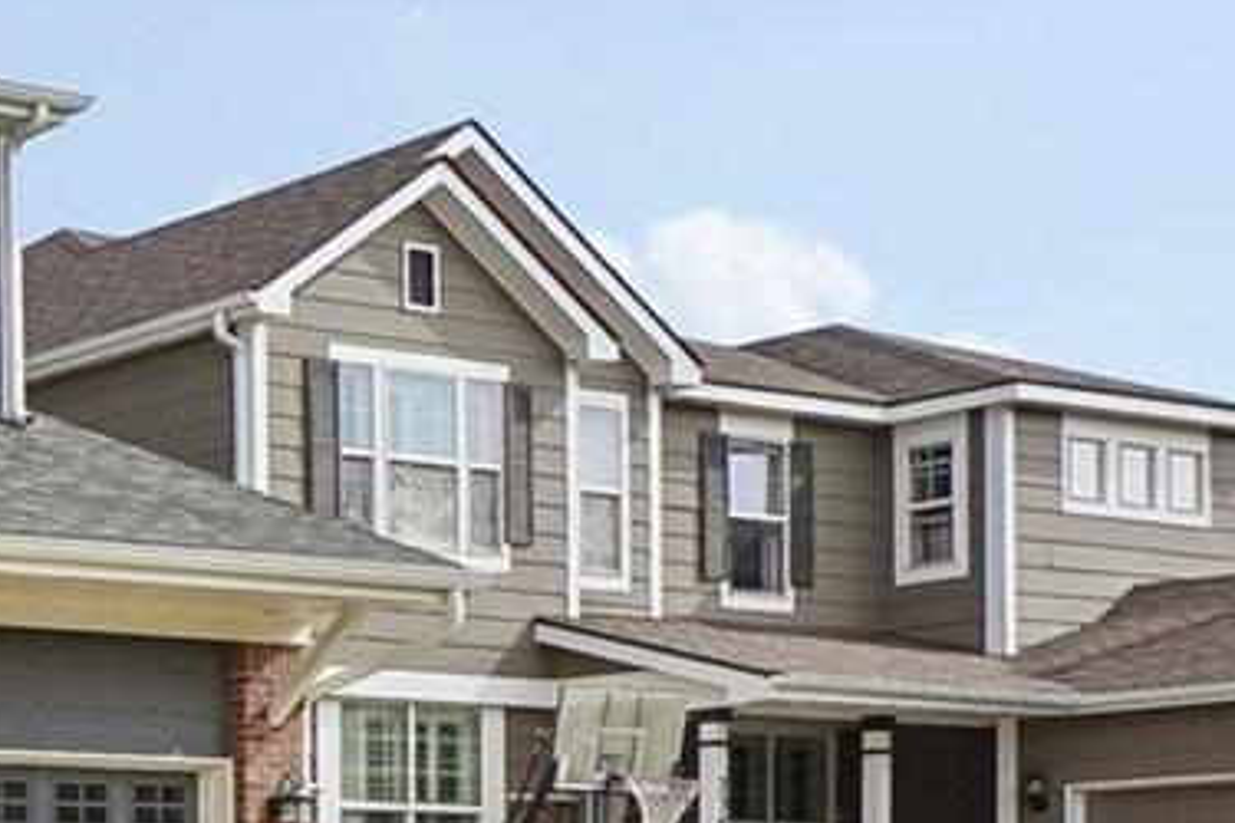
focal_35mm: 64
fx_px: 2195
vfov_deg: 20.7
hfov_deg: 19.4
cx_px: -1186
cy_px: 770
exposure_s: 1/200
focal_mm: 10
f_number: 8
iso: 100
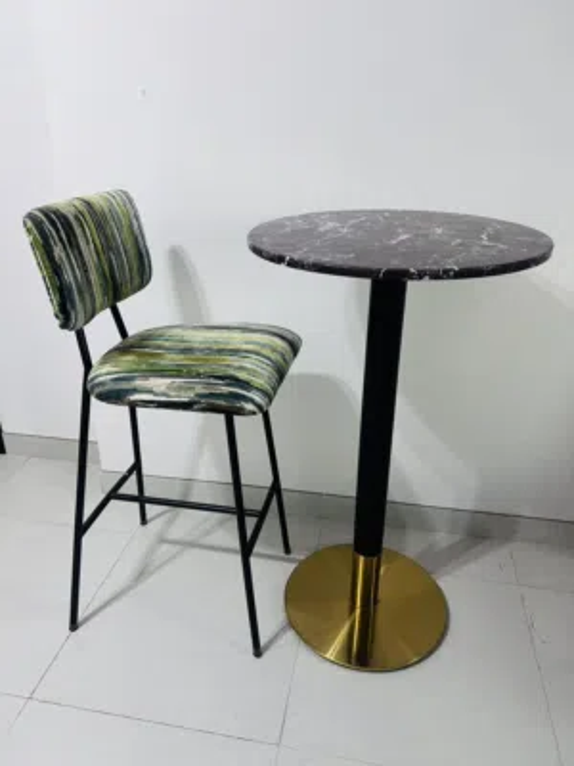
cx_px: 287
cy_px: 383
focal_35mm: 26
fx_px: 575
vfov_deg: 67.3
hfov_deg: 53.1
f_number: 1.5
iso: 160
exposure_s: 1/50
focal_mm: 5.7
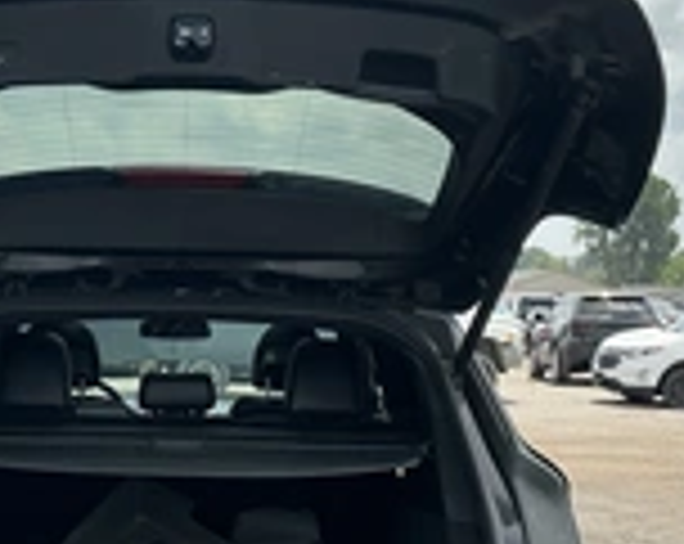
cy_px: 414
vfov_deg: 21.0
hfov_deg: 26.1
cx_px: 171
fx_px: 1455
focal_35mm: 72
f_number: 1.8
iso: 25
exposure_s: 1/1195
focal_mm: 3
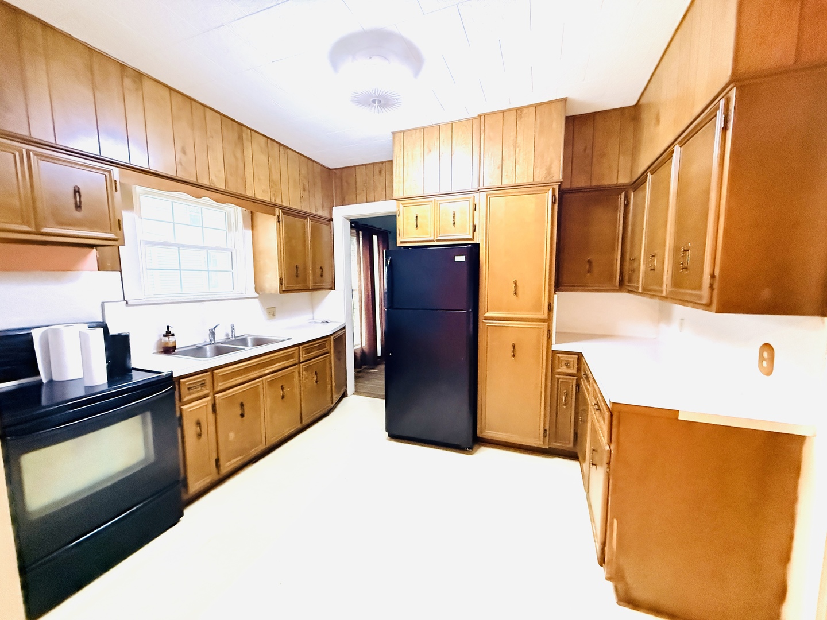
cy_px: 310
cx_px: 414
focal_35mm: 14
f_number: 2.2
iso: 1250
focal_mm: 2.22
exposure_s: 1/60
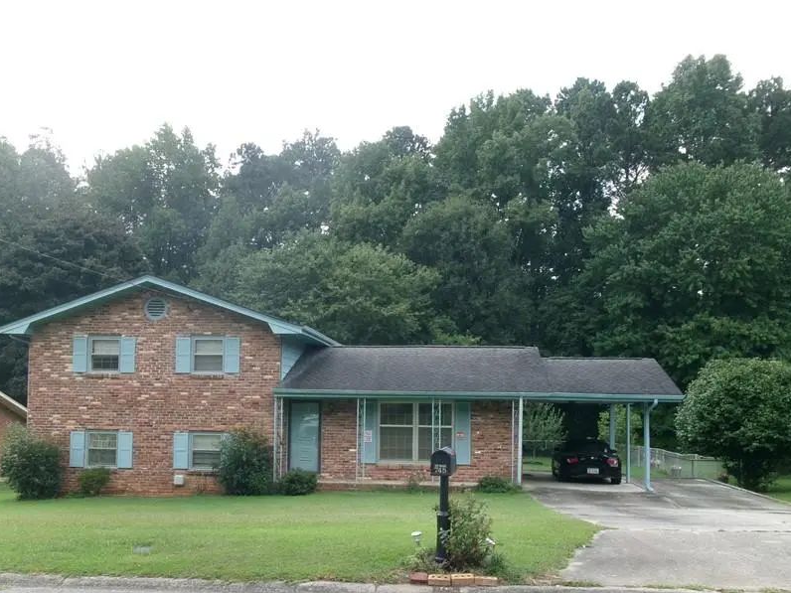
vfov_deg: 39.5
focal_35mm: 36
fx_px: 823
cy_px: 356
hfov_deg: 51.3
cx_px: 356
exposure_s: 1/38
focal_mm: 5.1
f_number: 10.8
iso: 100
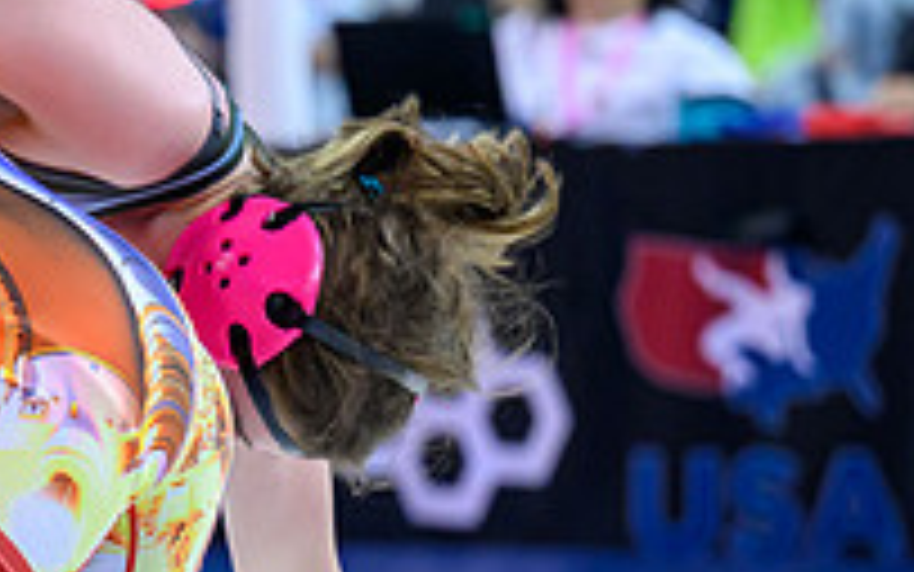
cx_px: -290
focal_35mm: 332
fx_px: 8272
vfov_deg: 4.0
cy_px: 560
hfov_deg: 6.3
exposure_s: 1/800
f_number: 2.8
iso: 2500
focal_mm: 101
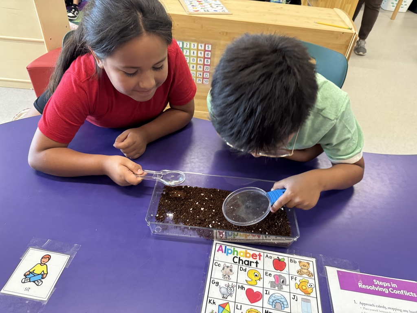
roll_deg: -5.8
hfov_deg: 71.6
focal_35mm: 24
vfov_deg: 56.8
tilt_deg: -41.3
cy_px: 156
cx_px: 208
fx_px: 289
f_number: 1.78
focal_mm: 6.76
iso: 800
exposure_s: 1/60
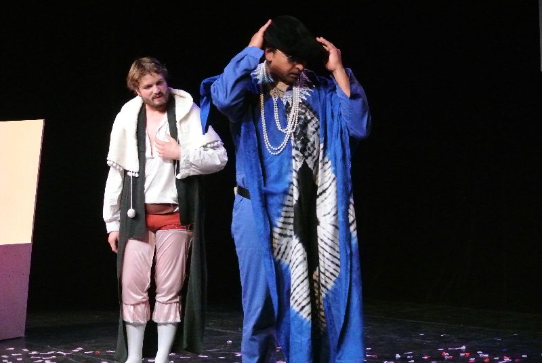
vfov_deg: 16.9
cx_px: 271
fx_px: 1221
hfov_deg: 25.0
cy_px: 182
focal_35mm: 81
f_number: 5.6
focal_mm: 30
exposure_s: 1/60
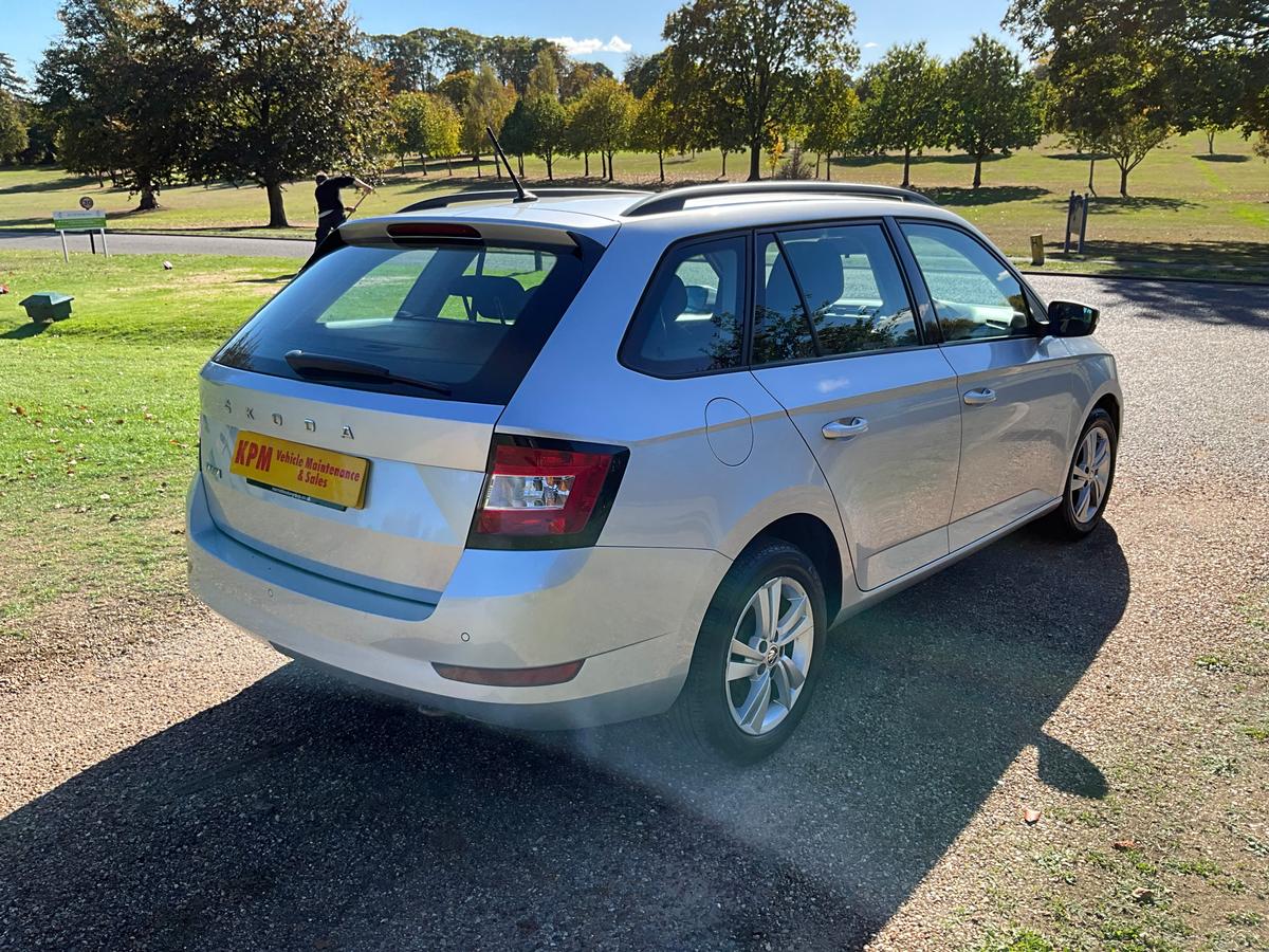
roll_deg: +0.5
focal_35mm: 29
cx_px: 634
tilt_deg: -18.5
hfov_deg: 61.7
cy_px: 476
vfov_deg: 48.2
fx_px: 1063
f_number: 1.8
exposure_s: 1/781
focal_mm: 3
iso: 25
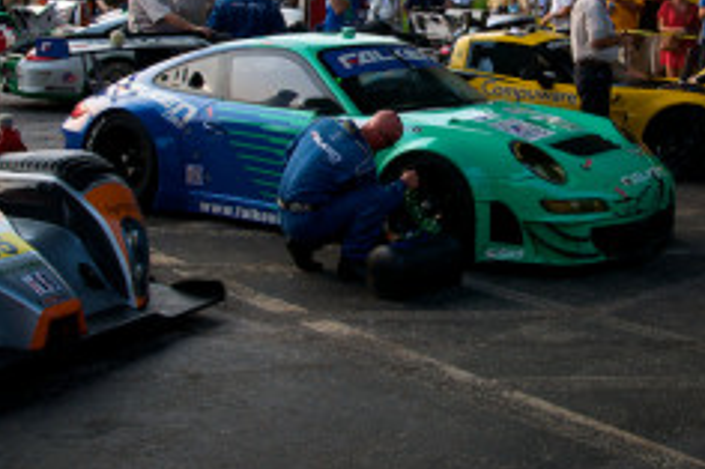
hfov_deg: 34.2
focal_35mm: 58
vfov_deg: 22.9
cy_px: 78
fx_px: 1135
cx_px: 473
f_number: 3.8
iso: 400
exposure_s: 1/250
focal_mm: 22
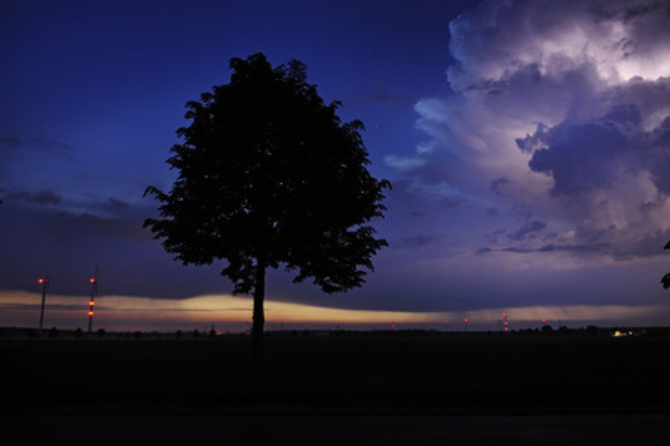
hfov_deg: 63.7
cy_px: 223
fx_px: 539
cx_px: 335
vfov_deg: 44.9
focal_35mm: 29
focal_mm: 29
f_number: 2.8
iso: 1000
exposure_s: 1.3
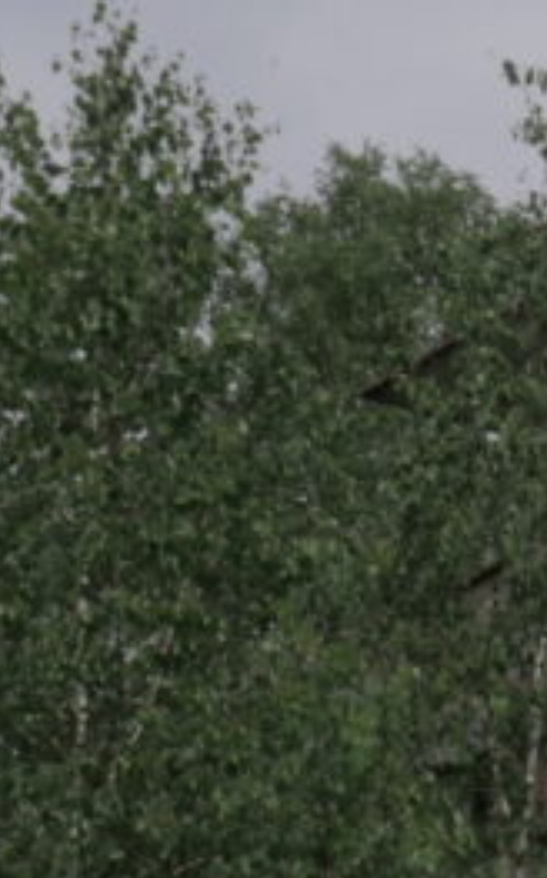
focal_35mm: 93
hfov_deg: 12.2
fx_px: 2222
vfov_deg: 21.9
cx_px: 1134
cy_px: 748
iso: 400
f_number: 22
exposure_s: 1/320
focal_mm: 15
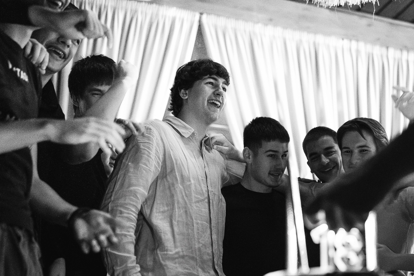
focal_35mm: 58
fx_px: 667
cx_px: 253
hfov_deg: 34.3
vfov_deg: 23.3
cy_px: 188
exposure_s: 1/160
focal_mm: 35
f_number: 1.6
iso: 20000
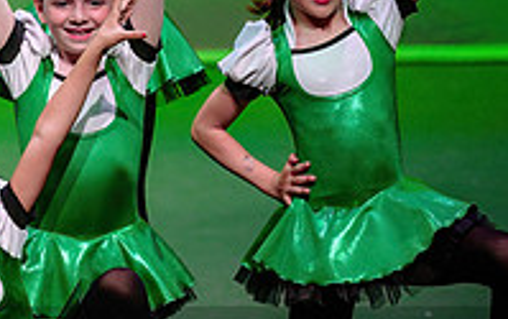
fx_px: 8540
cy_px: 152
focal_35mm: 616
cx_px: -71
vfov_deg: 2.1
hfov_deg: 3.4
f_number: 2.8
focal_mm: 170
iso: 1250
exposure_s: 1/500
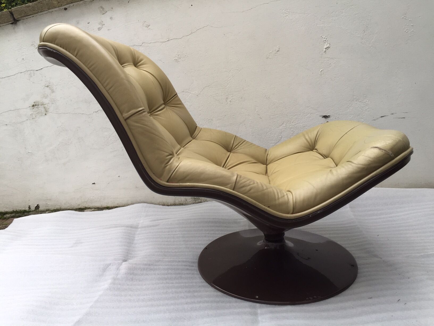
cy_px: 163
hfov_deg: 61.7
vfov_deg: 48.2
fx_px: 364
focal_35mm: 29
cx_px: 217
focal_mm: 4.15
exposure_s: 1/100
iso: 32
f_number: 2.2
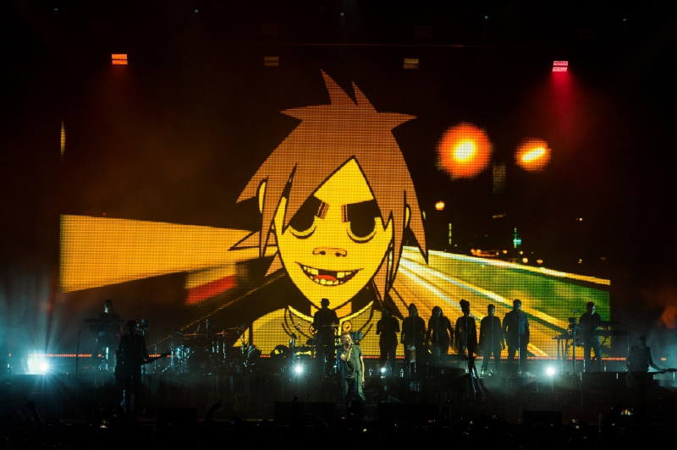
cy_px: 225
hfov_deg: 21.5
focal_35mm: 95
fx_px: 1785
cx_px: 338
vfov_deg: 14.4
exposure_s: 1/800
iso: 3200
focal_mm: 95
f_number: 4.5
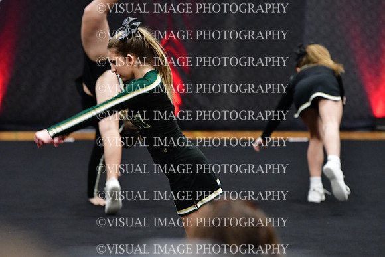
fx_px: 3209
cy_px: 128
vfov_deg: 4.6
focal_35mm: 300
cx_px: 192
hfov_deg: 6.9
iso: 5000
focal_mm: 200
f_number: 3.5
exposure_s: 1/500
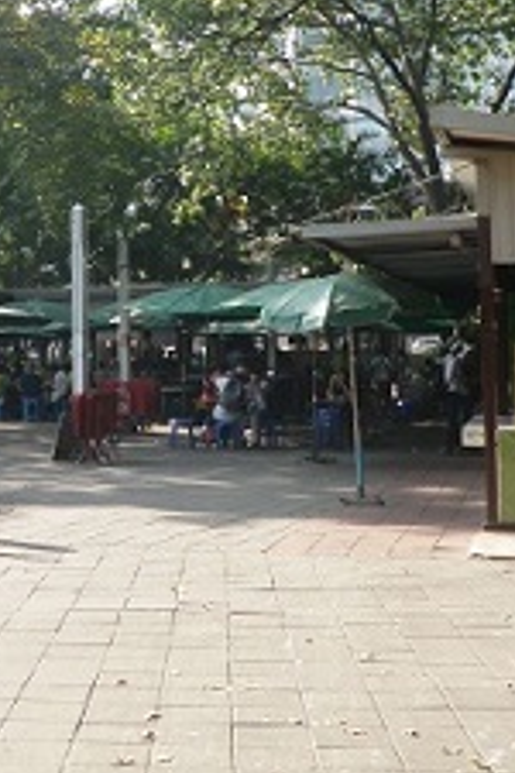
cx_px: 137
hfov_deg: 21.1
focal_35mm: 64
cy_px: 347
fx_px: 1373
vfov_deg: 31.4
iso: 50
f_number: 4.1
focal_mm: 6.53
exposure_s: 1/100
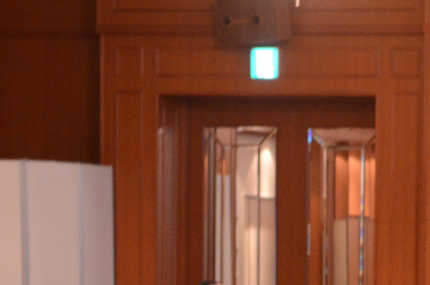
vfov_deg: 5.1
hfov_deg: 7.7
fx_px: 3166
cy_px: 444
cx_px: 481
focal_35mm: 266
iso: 1600
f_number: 3.2
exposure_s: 1/60
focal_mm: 55
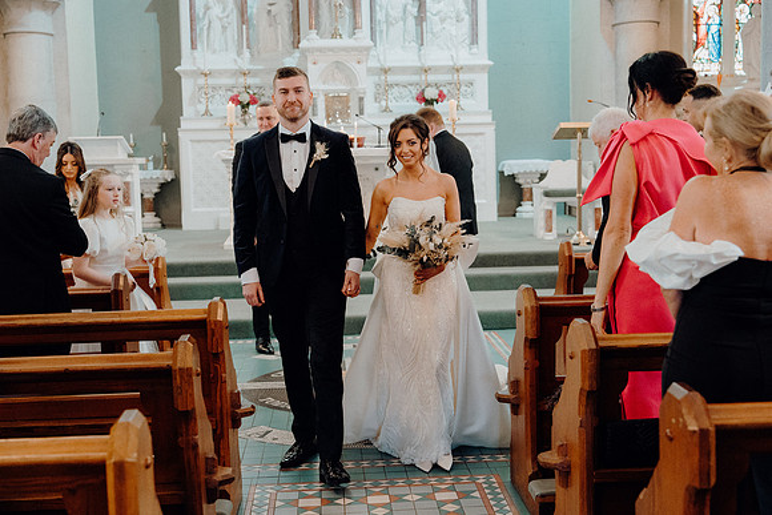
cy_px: 258
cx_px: 386
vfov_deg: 28.7
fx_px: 1008
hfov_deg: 41.9
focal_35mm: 47
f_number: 3.5
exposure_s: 1/160
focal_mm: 47
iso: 5000
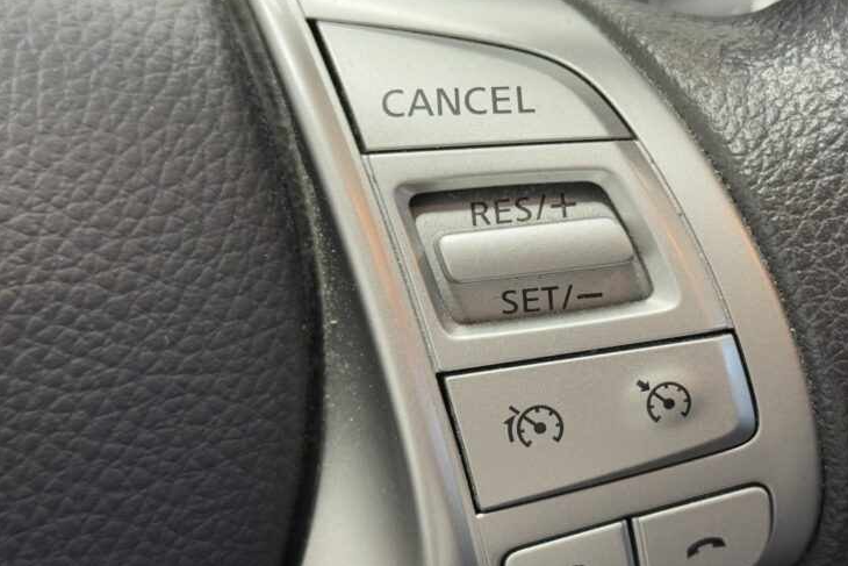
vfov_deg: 19.5
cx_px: 537
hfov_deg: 28.7
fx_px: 1649
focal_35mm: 70
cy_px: 291
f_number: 1.78
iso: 250
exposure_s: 1/47
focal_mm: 6.76
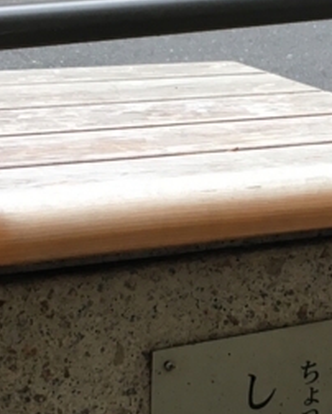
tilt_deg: -17.5
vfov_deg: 16.6
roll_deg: -3.6
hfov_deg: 13.3
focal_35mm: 115
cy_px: 307
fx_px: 1411
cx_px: 319
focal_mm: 4.15
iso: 25
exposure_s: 1/40
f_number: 2.2
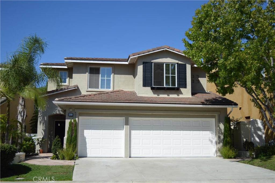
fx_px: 298
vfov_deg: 34.1
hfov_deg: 49.6
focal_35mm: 39
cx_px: 138
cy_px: 92
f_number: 4.2
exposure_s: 1/1250
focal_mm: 26
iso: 100
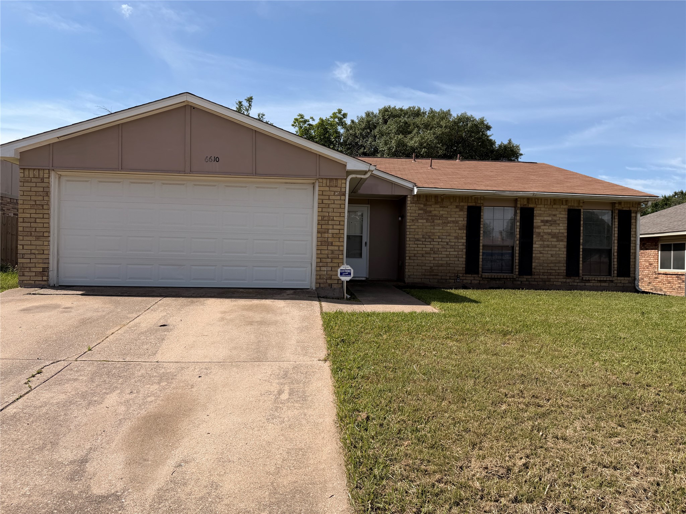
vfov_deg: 56.8
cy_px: 257
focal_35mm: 24
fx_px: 476
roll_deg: +1.1
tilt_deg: -0.6
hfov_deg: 71.6
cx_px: 343
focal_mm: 6.76
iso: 80
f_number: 1.78
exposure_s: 1/5319
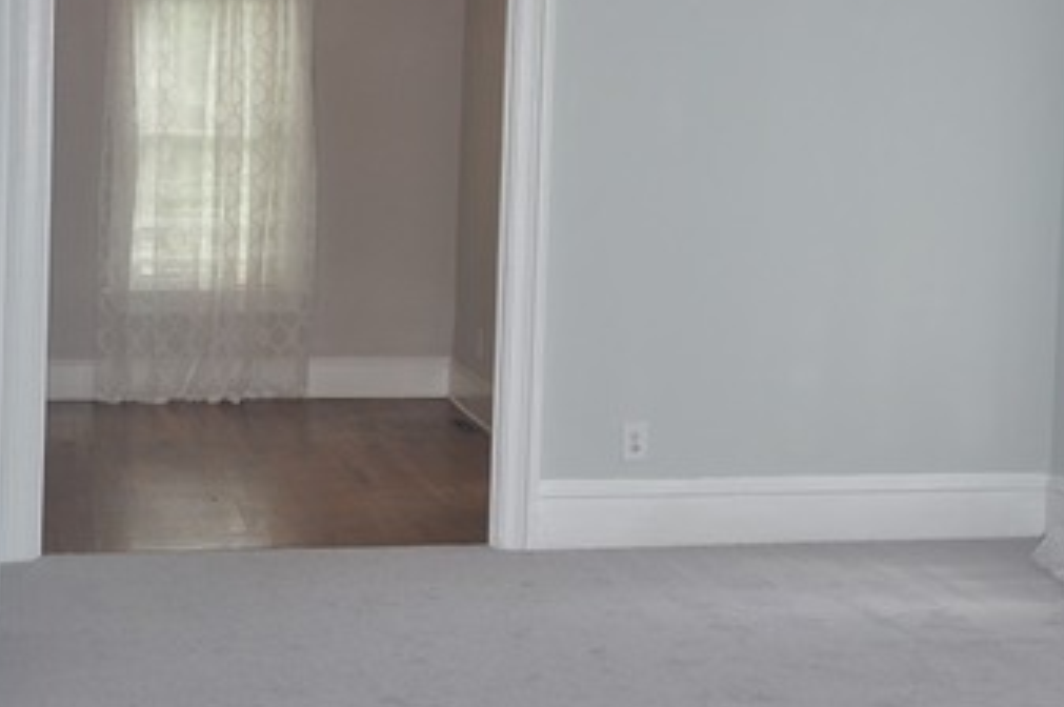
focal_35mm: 77
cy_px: 216
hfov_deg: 26.1
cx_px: 758
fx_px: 2272
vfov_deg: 17.6
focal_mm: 27
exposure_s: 1/60
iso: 450
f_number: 4
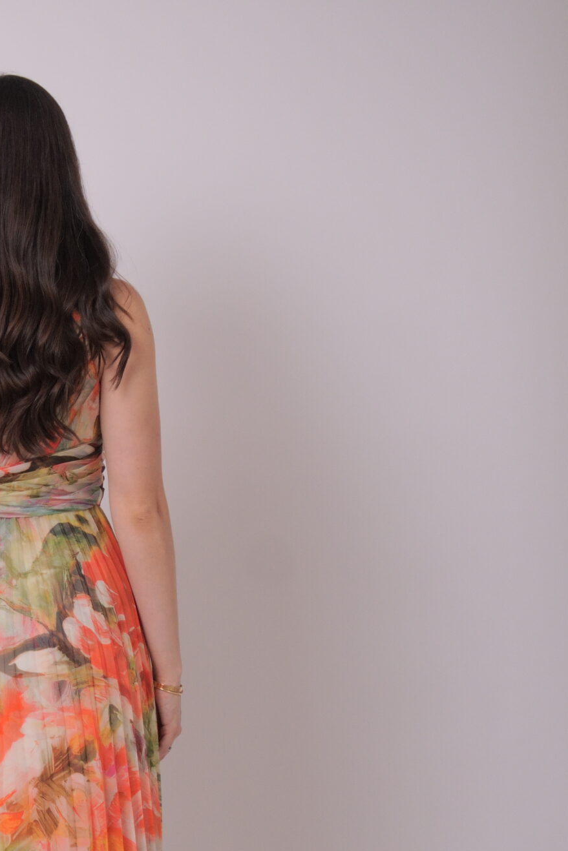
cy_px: 604
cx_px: 20
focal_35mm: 102
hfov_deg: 13.3
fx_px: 2412
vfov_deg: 19.9
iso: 400
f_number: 5.6
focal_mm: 35
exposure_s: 1/250
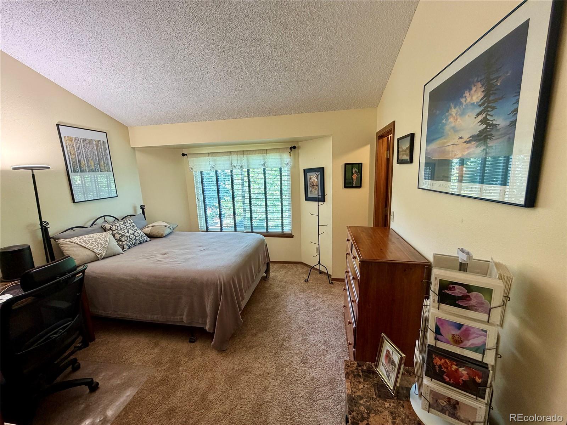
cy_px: 212
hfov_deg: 102.1
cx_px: 284
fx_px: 229
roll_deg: +1.4
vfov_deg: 85.7
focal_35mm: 14
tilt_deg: -9.4
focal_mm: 2.22
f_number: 2.2
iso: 200
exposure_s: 1/60
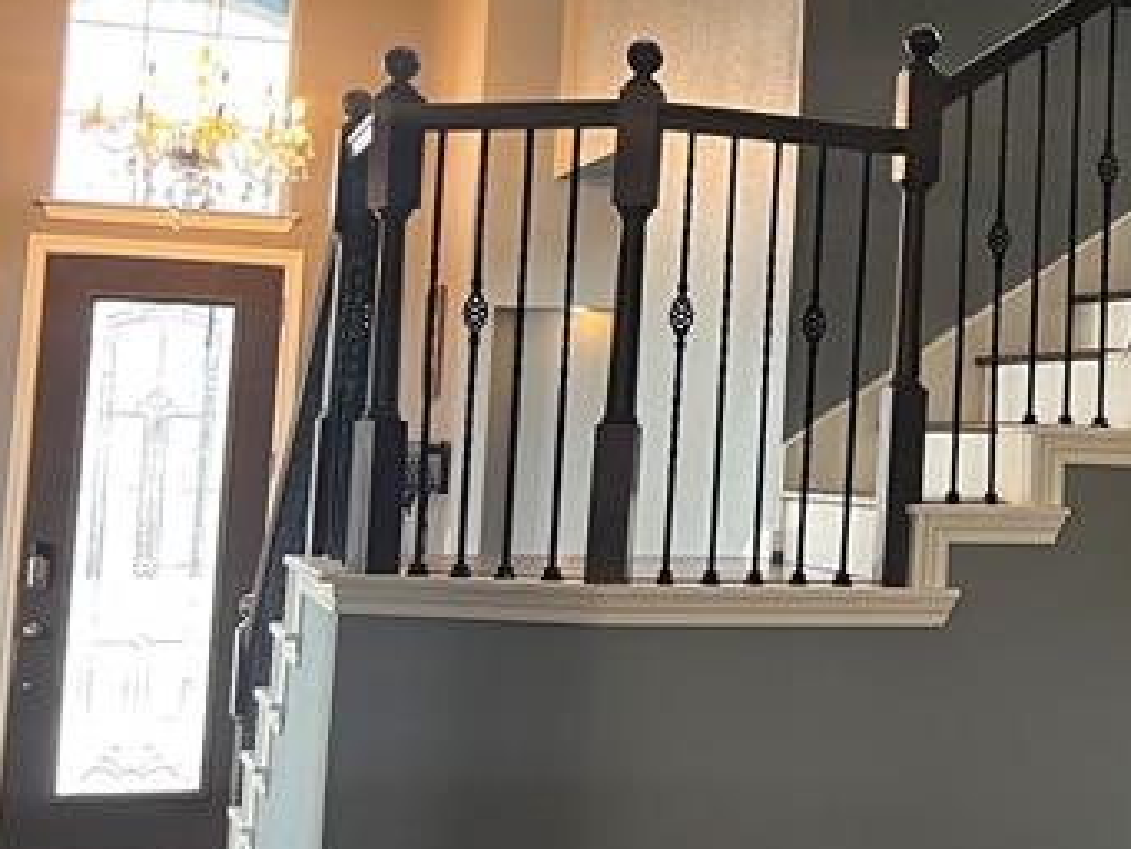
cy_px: 235
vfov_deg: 18.8
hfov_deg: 23.4
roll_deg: -1.9
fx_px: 2549
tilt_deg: +6.3
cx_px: 1270
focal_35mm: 78
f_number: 1.5
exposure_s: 1/60
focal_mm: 5.7
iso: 100
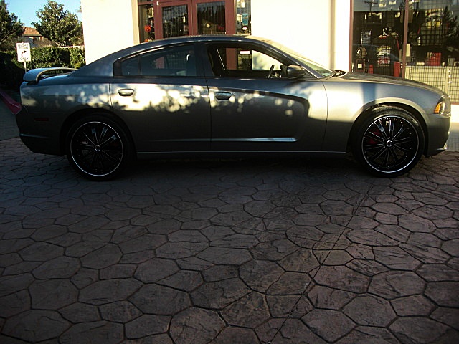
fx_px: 477
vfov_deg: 39.7
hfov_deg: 51.4
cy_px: 172
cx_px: 230
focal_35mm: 36
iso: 50
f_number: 2.8
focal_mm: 6.3
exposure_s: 1/320
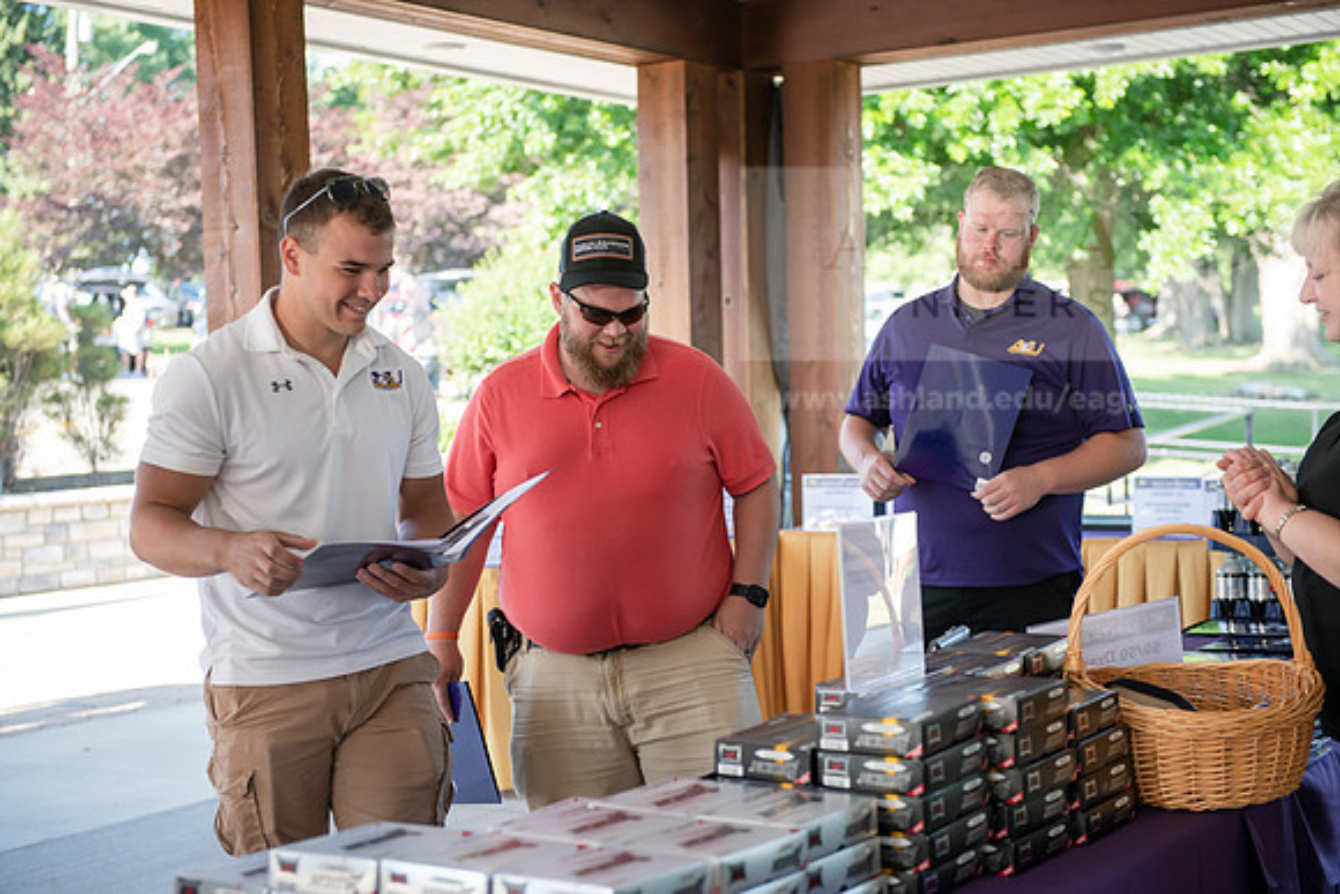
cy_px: 447
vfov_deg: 23.4
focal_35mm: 58
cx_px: 670
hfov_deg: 34.5
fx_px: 2159
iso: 320
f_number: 3.5
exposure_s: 1/250
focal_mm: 58
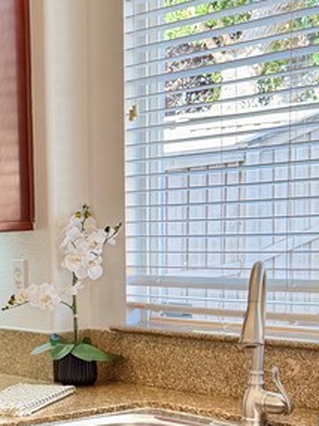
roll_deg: +2.1
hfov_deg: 16.7
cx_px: -22
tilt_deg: -12.1
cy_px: 404
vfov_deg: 22.1
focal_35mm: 86
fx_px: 1058
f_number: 1.78
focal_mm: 6.76
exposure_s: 1/121
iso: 125
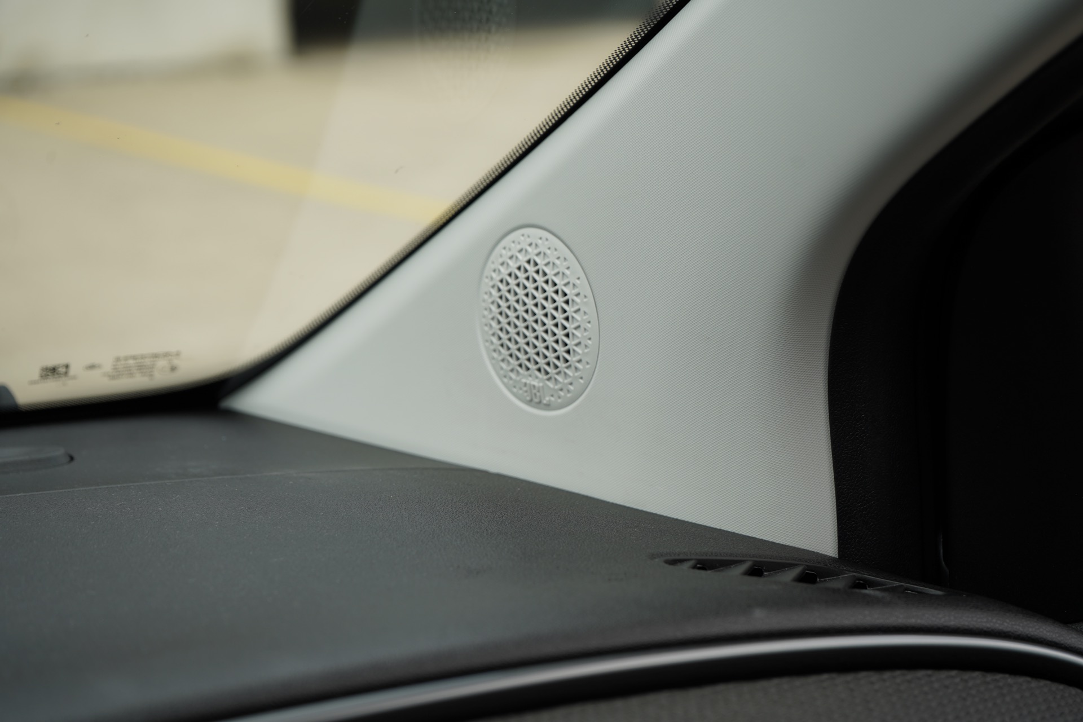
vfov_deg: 19.5
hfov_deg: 28.8
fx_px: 2106
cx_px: 542
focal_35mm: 70
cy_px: 361
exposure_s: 1/100
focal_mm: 70
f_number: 6.3
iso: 100
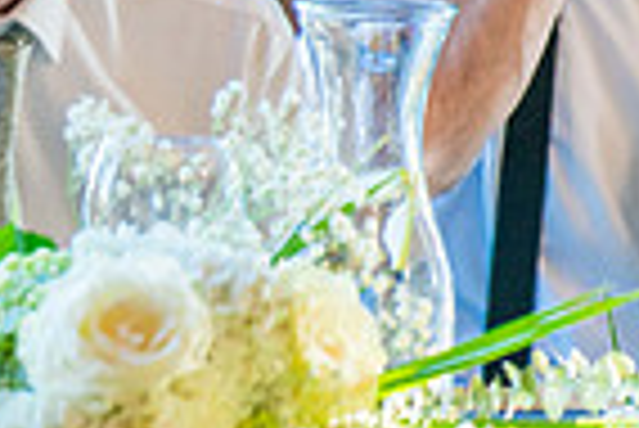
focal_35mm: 613
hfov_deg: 3.3
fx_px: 10892
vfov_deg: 2.2
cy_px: -133
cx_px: -603
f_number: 2.8
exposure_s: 1/320
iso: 1000
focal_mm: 150
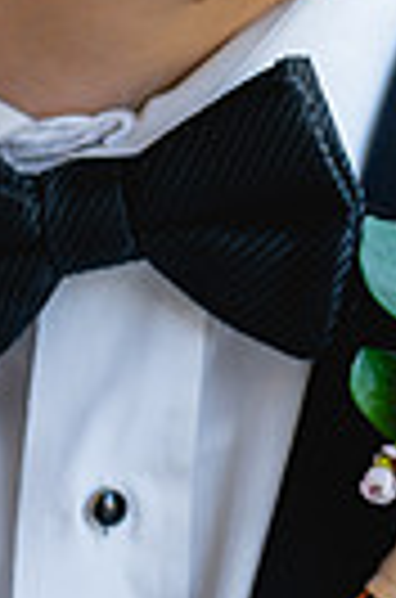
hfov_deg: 5.7
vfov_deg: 8.7
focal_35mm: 237
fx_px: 3931
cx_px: 466
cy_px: 369
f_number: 2.8
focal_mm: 70
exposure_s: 1/200
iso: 400
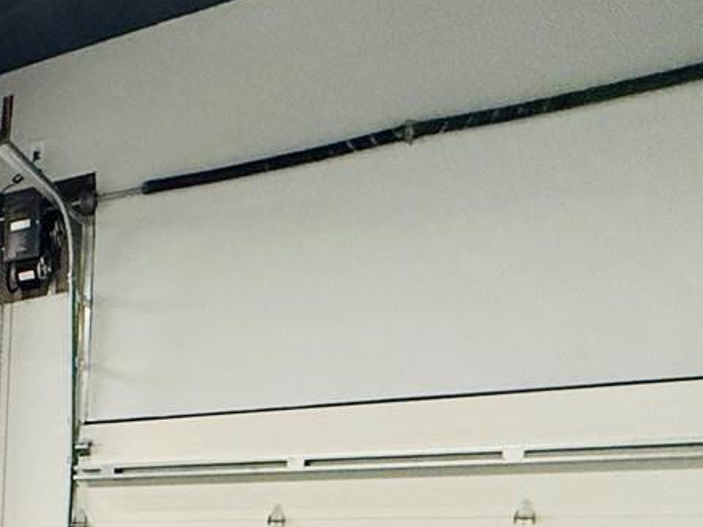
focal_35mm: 51
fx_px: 1035
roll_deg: -0.6
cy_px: 622
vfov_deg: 25.8
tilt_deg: -2.5
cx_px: -492
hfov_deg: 23.7
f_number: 2.2
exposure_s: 1/99
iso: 320
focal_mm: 2.22
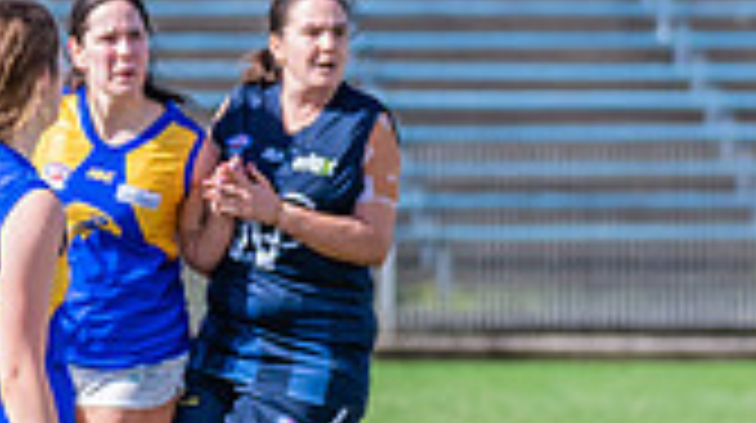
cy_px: 321
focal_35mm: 1592
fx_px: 31873
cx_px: 1462
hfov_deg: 1.4
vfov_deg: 0.8
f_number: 7.1
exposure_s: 1/1600
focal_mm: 350
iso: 800
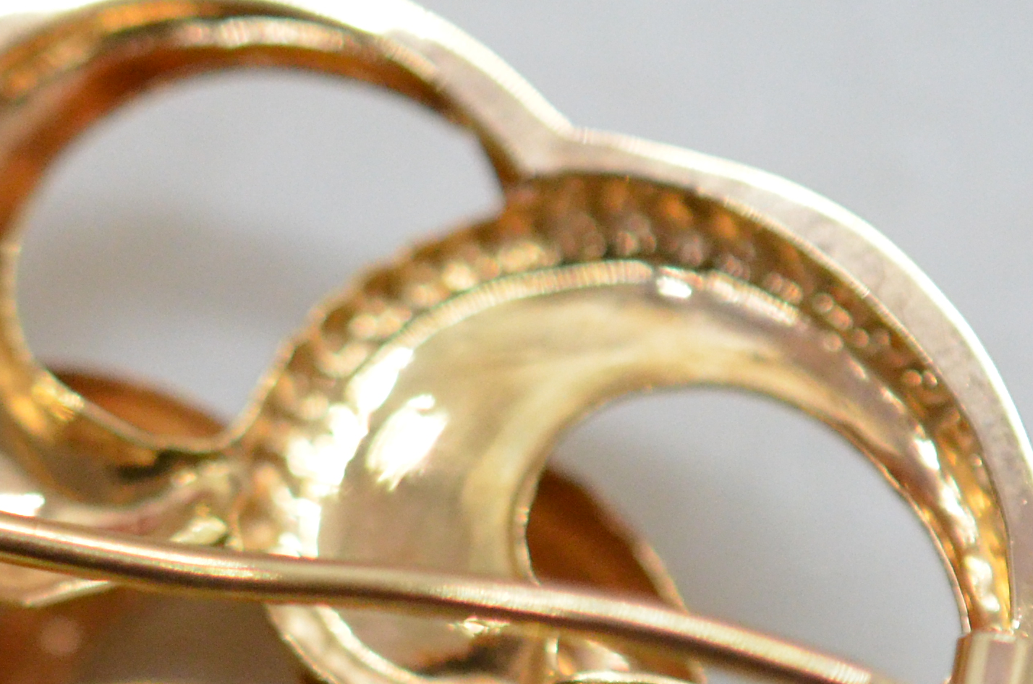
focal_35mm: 207
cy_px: 1077
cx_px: 101
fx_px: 5928
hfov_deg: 9.9
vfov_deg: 6.5
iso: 2500
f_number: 4
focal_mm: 40
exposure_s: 1/1600
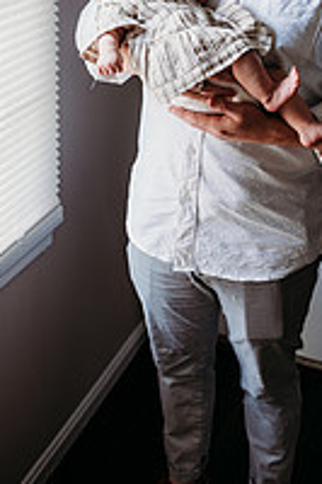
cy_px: 5
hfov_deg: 24.8
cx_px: 225
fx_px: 726
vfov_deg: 33.8
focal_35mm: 54
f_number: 2.5
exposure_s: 1/200
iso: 320
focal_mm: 24
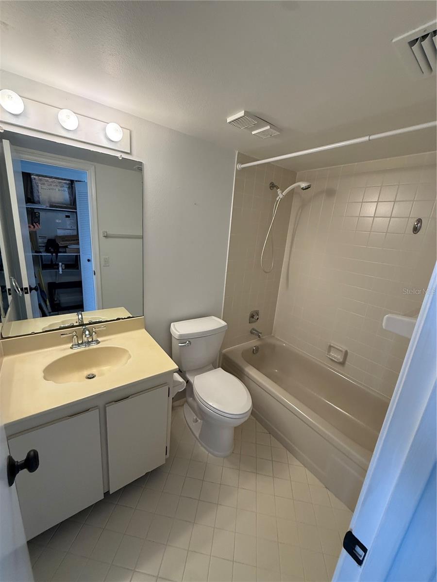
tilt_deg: -14.0
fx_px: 236
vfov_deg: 102.1
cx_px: 218
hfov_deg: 85.7
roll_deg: -5.4
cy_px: 291
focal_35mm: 14
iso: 250
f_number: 2.2
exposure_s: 1/120
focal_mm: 2.22
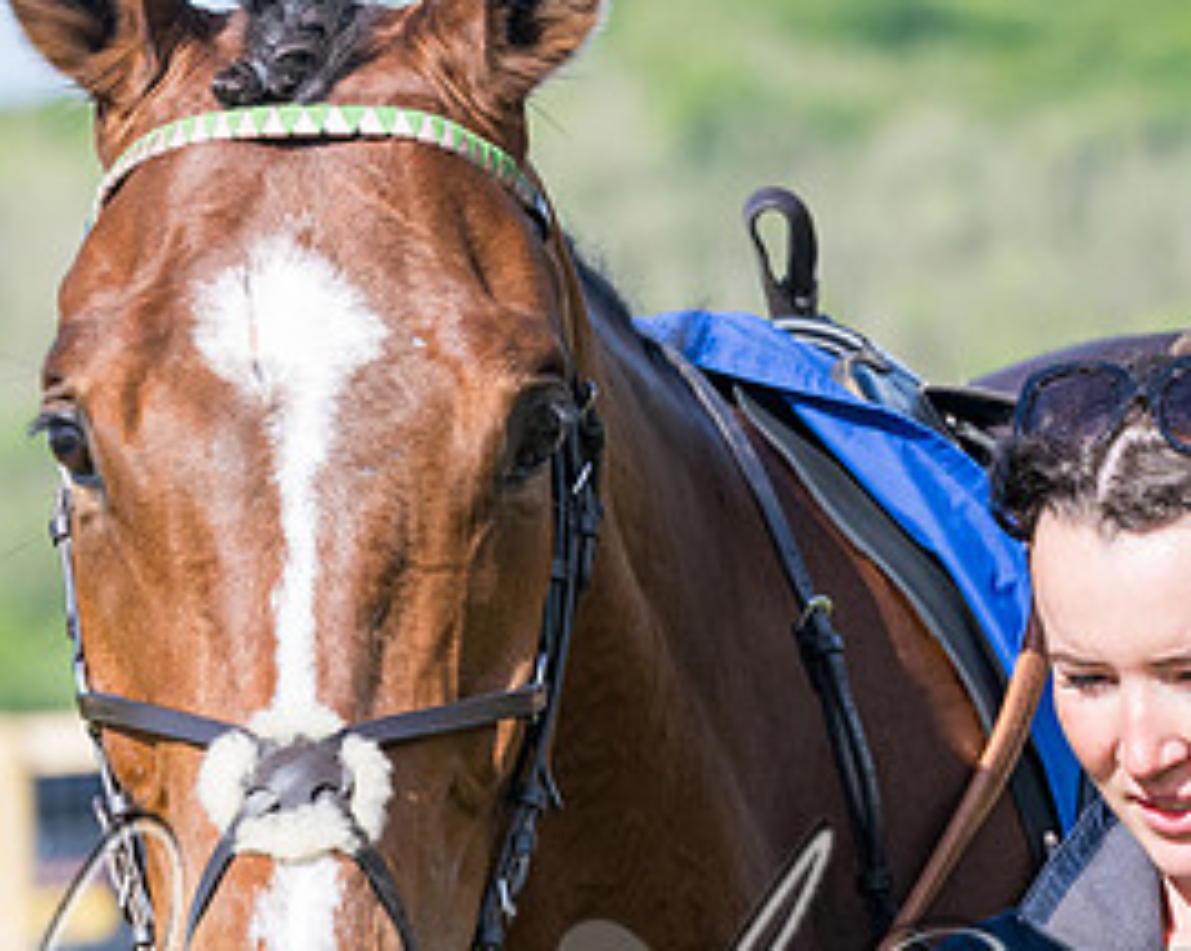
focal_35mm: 472
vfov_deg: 3.3
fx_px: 16625
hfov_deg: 4.1
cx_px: 1182
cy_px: 732
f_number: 5
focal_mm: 120
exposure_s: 1/2000
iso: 400
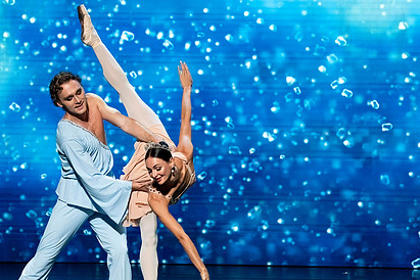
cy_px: 133
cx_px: 138
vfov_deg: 2.5
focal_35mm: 548
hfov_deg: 3.8
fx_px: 6393
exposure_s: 1/400
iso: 6400
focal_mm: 330
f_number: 5.6
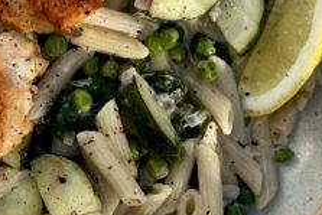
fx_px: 501
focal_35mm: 56
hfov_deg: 34.8
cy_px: 37
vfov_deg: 23.8
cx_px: 77
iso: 80
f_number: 1.78
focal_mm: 6.76
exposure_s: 1/1366
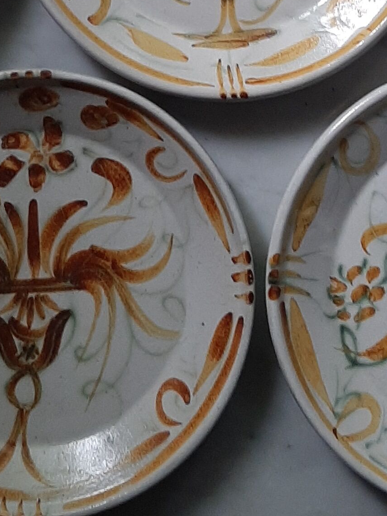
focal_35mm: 92
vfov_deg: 20.5
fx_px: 1371
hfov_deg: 16.1
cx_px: 232
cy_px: -28
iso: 100
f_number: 1.7
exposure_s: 1/50
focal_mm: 3.93
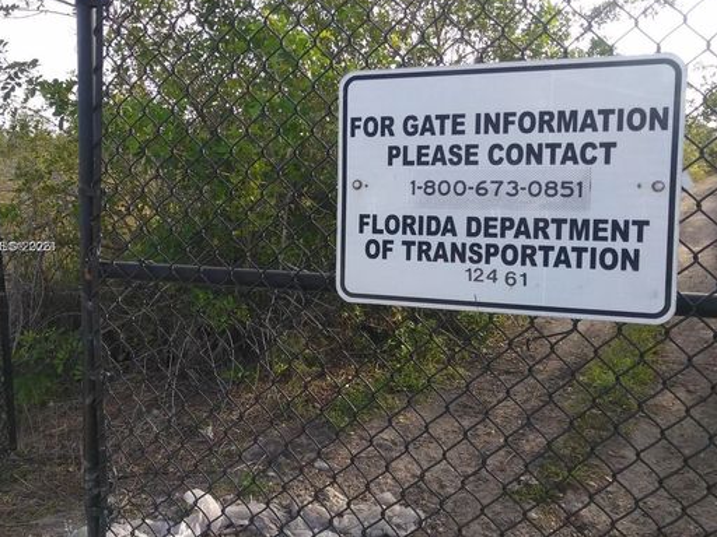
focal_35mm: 25
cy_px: 248
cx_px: 325
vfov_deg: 54.8
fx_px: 518
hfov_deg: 69.2
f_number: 2.2
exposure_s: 1/290
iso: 100
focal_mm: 3.46
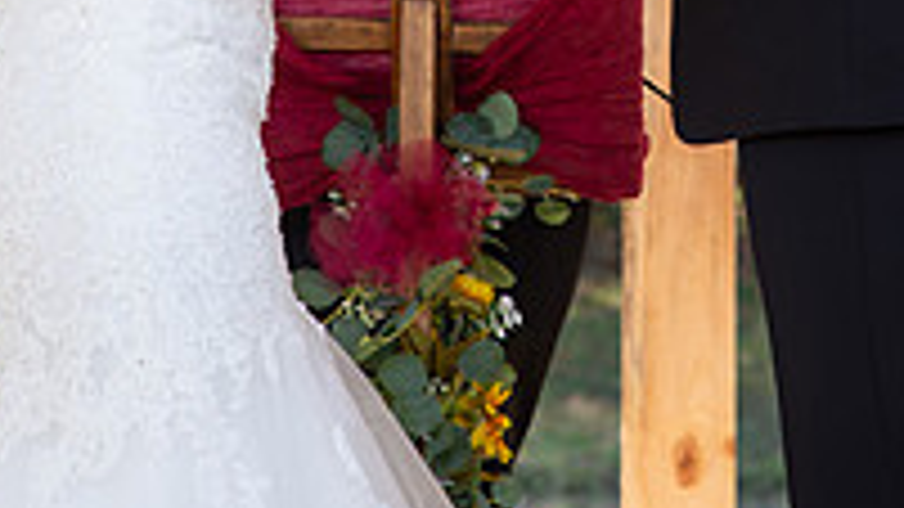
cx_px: 589
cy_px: -317
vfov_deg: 4.6
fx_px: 6231
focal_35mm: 260
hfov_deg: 8.3
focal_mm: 85
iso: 400
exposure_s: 1/320
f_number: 5
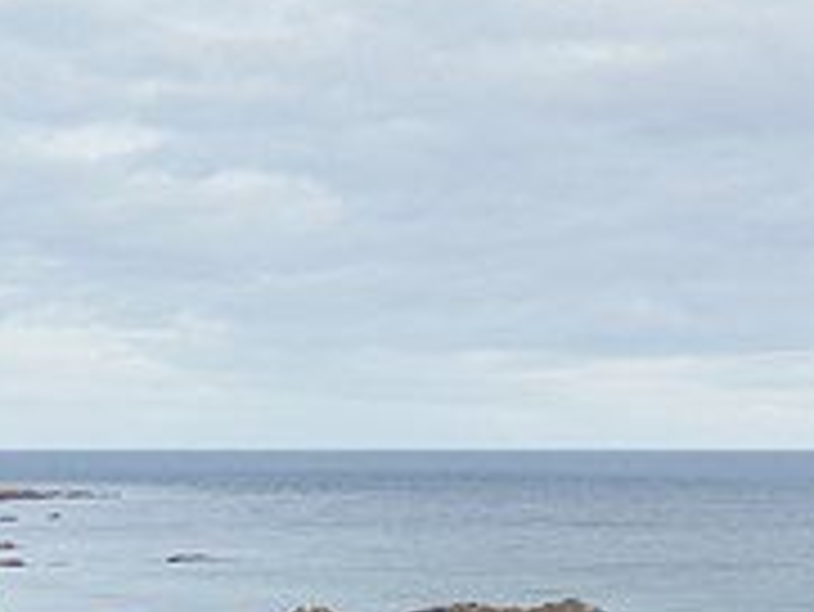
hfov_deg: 23.8
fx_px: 1812
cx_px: 890
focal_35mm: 77
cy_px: 700
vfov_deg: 18.3
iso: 200
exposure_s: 1/50
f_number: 7.1
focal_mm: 12
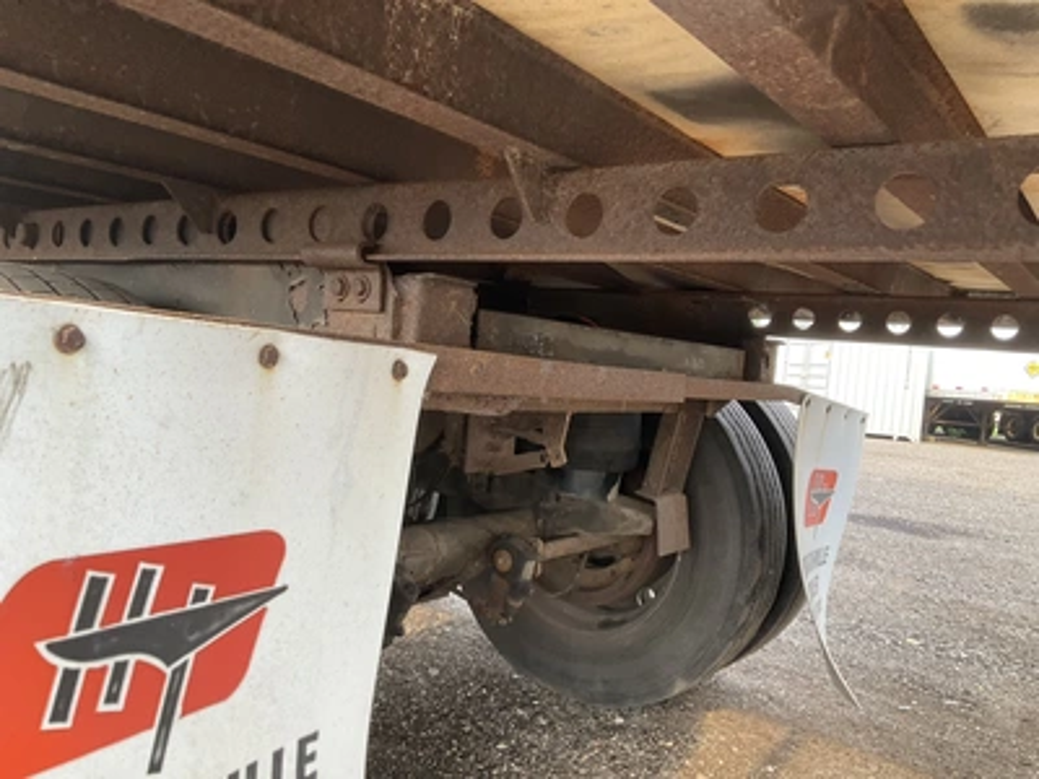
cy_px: 390
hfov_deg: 61.7
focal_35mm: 29
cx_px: 520
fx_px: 870
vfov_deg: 48.2
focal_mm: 3
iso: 32
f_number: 1.8
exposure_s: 1/122
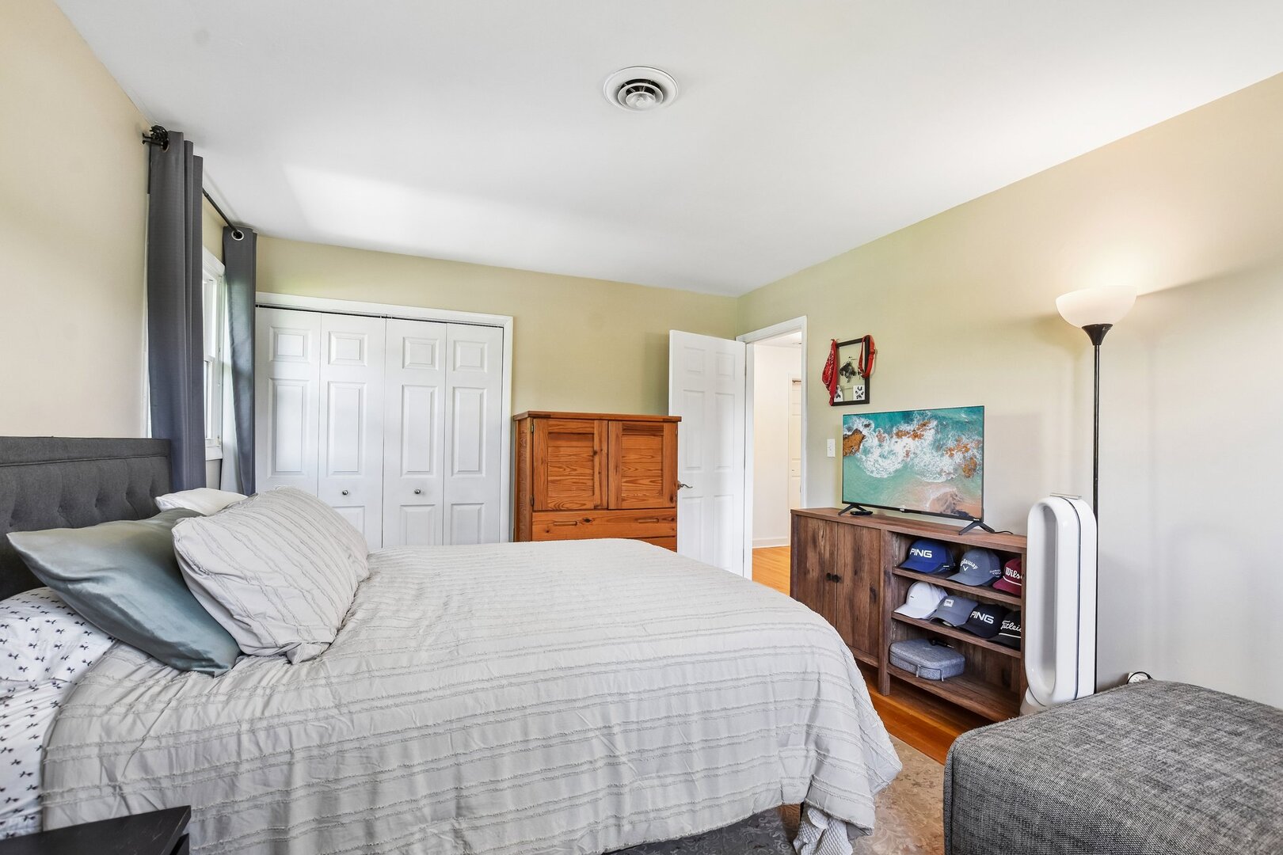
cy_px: 428
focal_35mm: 15
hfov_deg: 100.4
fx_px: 535
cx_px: 642
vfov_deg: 77.3
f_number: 8
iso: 400
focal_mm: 10
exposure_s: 1/13
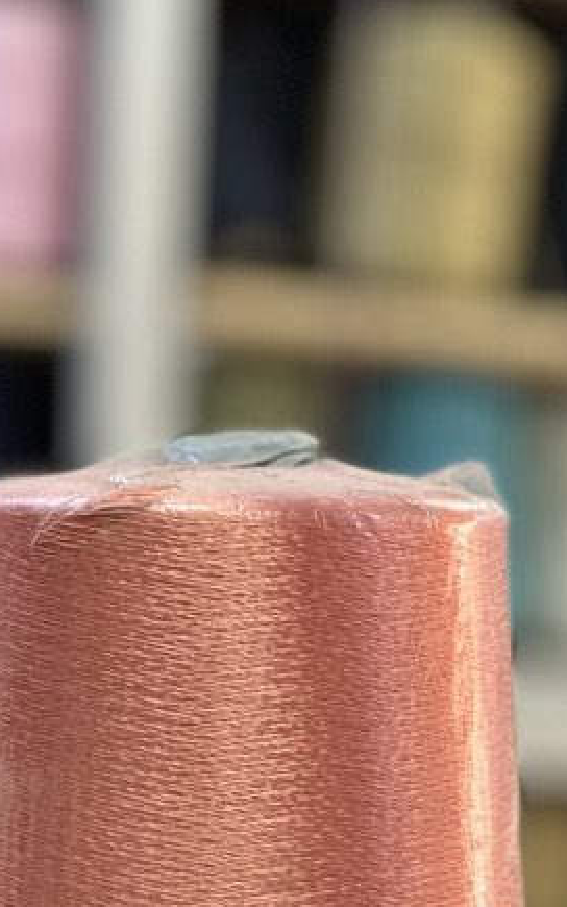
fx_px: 3707
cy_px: 661
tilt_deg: +2.2
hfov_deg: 8.7
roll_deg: -3.2
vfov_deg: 13.9
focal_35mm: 150
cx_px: 202
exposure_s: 1/33
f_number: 2.8
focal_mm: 9
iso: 125
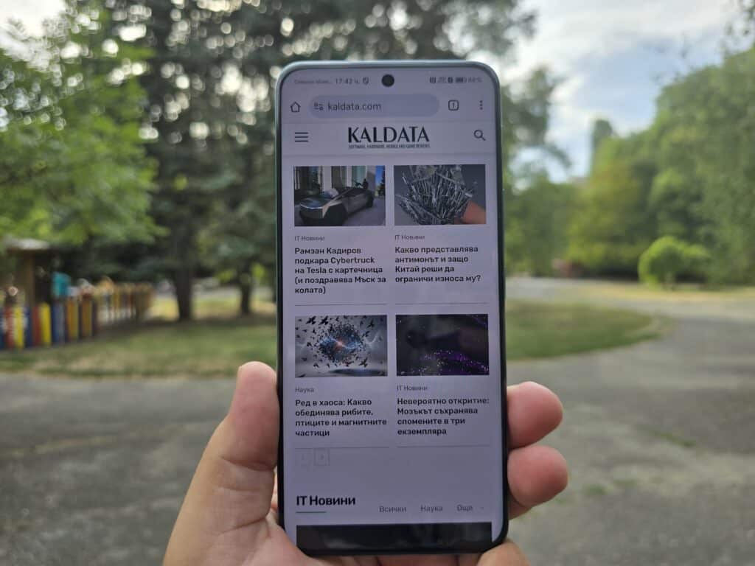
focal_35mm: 23
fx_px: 502
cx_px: 378
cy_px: 283
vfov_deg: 58.9
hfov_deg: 73.9
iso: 12
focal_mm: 6.3
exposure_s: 1/472
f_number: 1.7
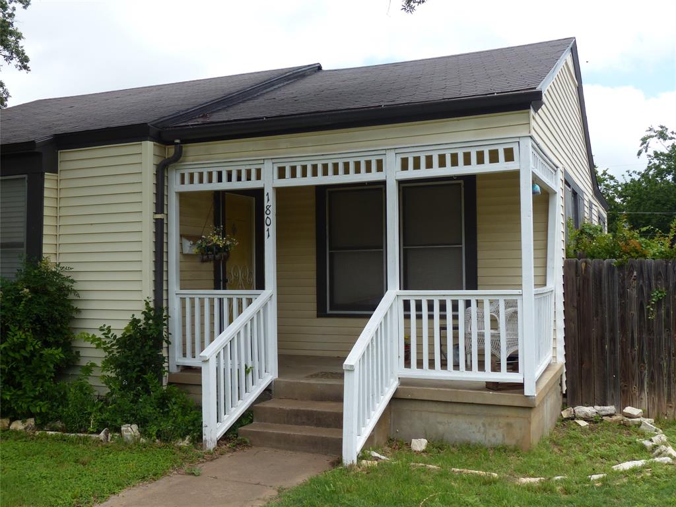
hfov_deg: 50.1
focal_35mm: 37
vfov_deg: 38.7
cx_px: 338
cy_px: 254
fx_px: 723
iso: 100
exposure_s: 1/640
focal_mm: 6.6
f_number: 4
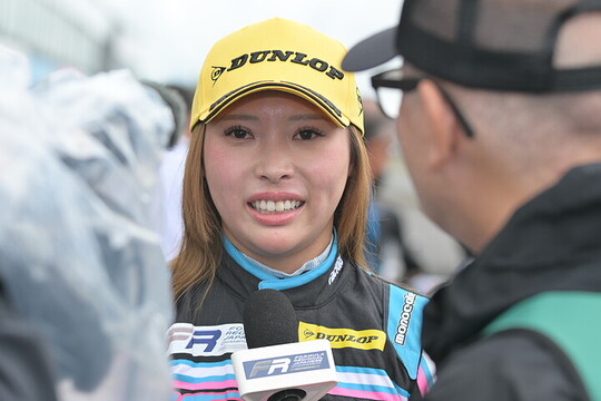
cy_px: 200
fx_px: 2003
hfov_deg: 17.1
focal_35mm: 120
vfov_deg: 11.4
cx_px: 300
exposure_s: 1/200
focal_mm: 80
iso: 100
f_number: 5
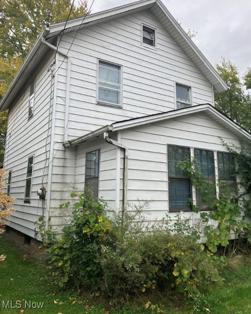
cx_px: 129
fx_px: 279
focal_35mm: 30
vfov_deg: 58.7
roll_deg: +0.1
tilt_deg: +11.9
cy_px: 142
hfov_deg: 48.5
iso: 20
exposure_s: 1/122
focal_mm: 3.99
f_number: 1.8
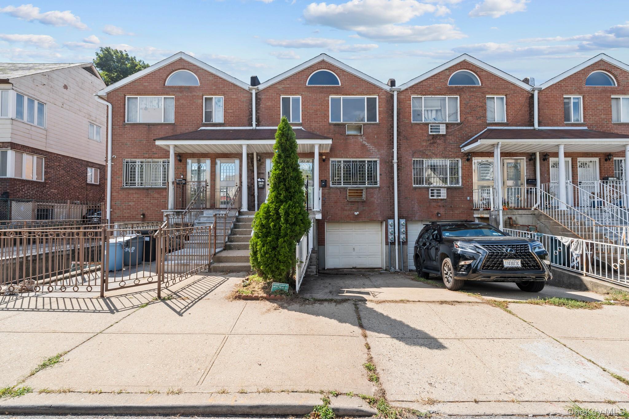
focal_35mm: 14
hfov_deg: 104.3
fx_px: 245
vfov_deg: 81.2
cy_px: 210
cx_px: 314
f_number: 9
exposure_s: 1/200
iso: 250
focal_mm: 14
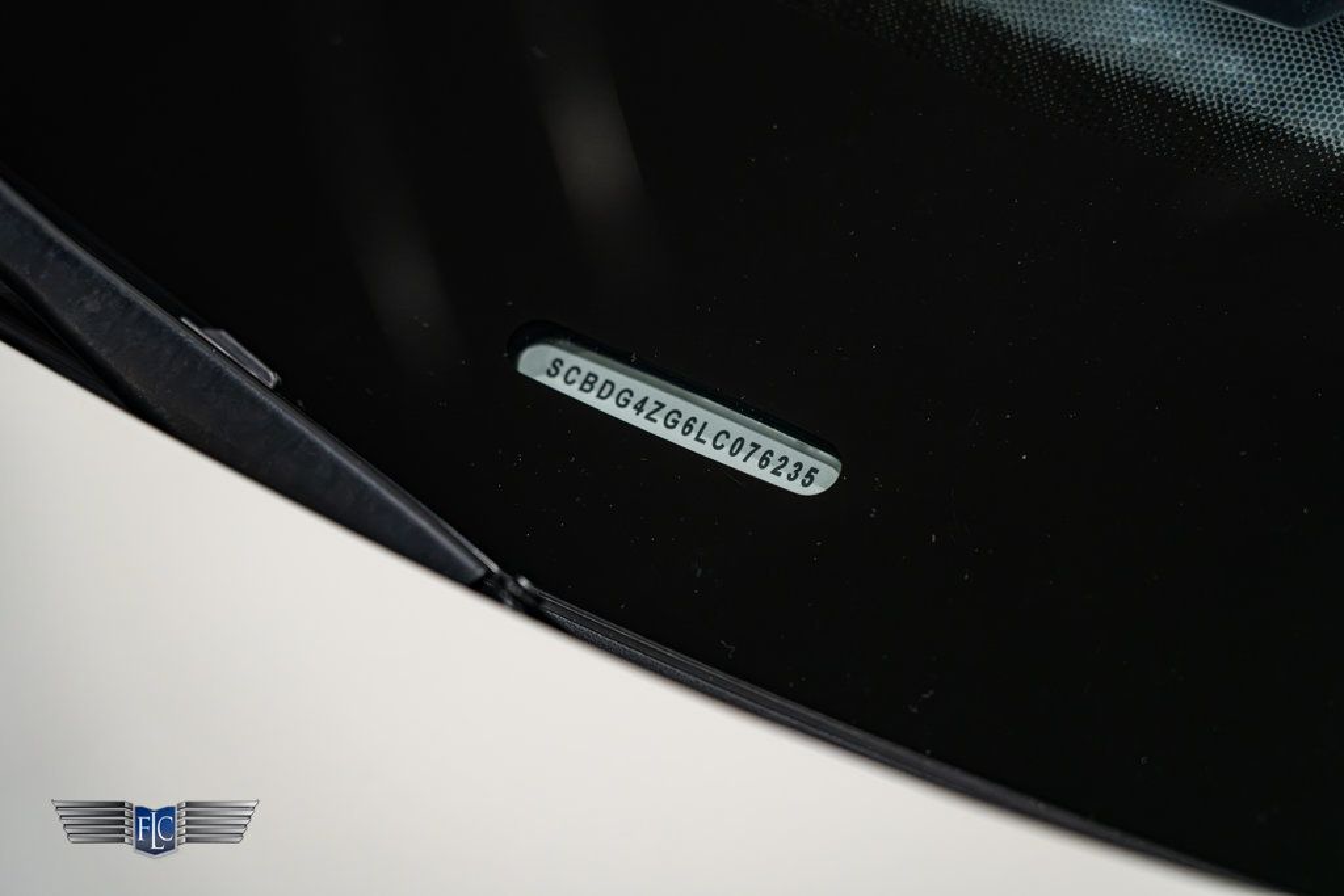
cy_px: 448
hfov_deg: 20.4
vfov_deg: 13.7
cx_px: 672
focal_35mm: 100
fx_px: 3734
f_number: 4
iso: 1250
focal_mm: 100
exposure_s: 1/125
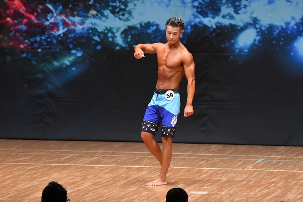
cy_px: 101
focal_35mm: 270
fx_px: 2271
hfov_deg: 7.6
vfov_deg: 5.1
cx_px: 152
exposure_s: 1/400
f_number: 5.6
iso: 8000
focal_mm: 180
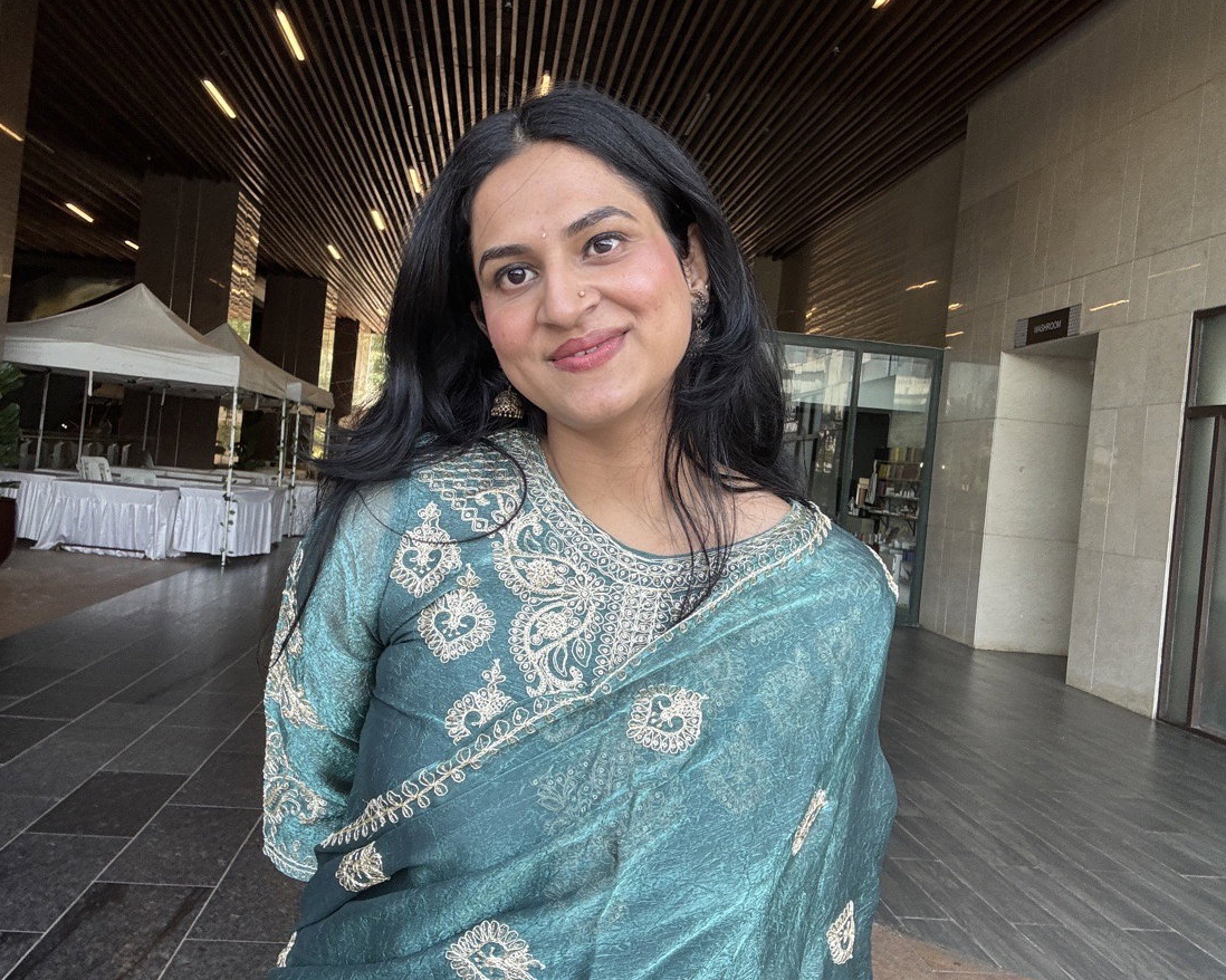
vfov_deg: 45.8
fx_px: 1161
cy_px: 480
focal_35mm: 32
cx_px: 639
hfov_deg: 55.7
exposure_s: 1/121
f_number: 1.9
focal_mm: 2.69
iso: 32
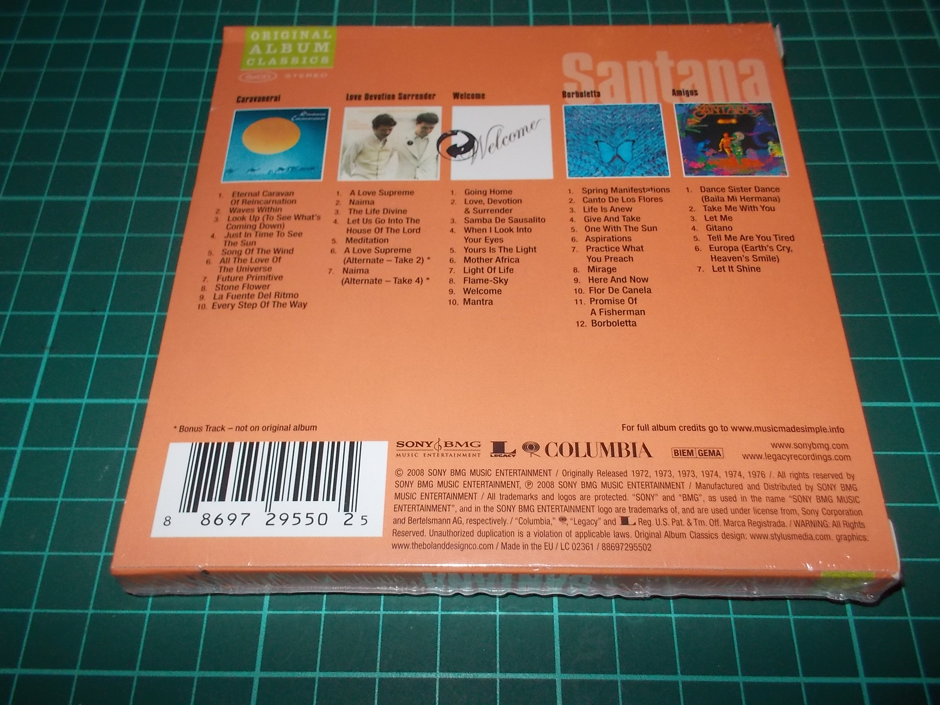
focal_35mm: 29
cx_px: 470
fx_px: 787
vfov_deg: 48.2
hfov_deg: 61.7
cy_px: 352
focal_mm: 4.1
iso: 200
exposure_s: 1/30
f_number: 3.3
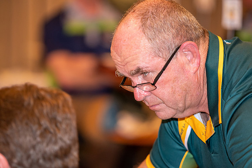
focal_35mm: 300
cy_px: 84
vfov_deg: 4.6
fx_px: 2100
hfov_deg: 6.9
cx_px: 126
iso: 1000
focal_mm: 200
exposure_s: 1/60
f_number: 2.8
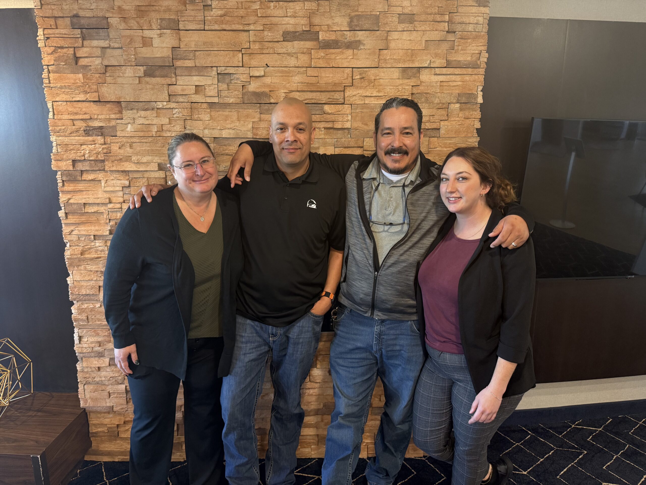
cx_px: 323
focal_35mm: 24
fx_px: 448
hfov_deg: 71.6
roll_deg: -0.4
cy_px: 242
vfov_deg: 56.8
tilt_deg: -12.3
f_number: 1.78
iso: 250
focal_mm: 6.76
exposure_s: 1/60
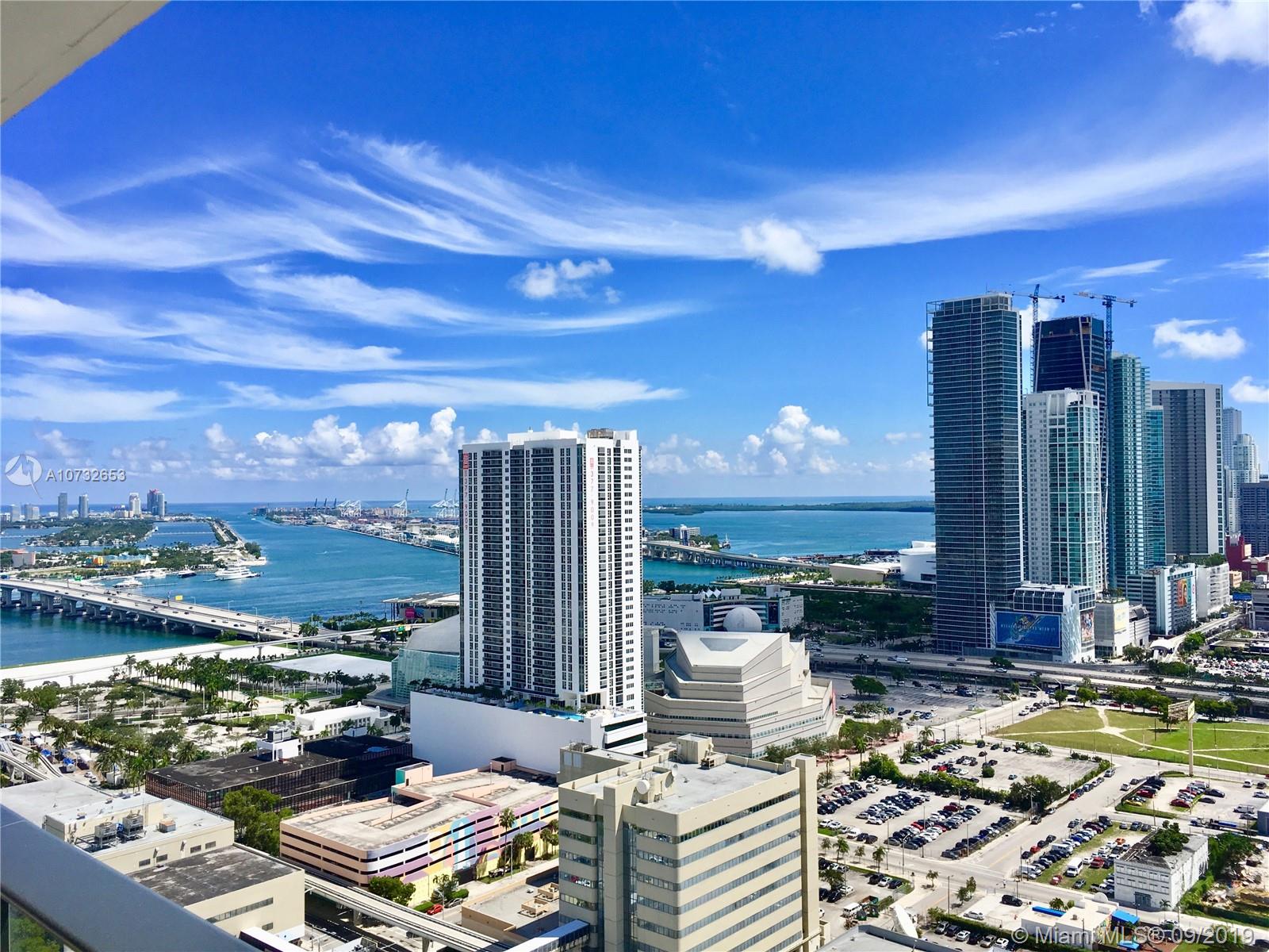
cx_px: 634
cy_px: 476
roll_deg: +1.4
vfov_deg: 48.2
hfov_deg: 61.7
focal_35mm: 29
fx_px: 1063
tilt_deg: -0.3
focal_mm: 4.15
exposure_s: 1/2331
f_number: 2.2
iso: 25
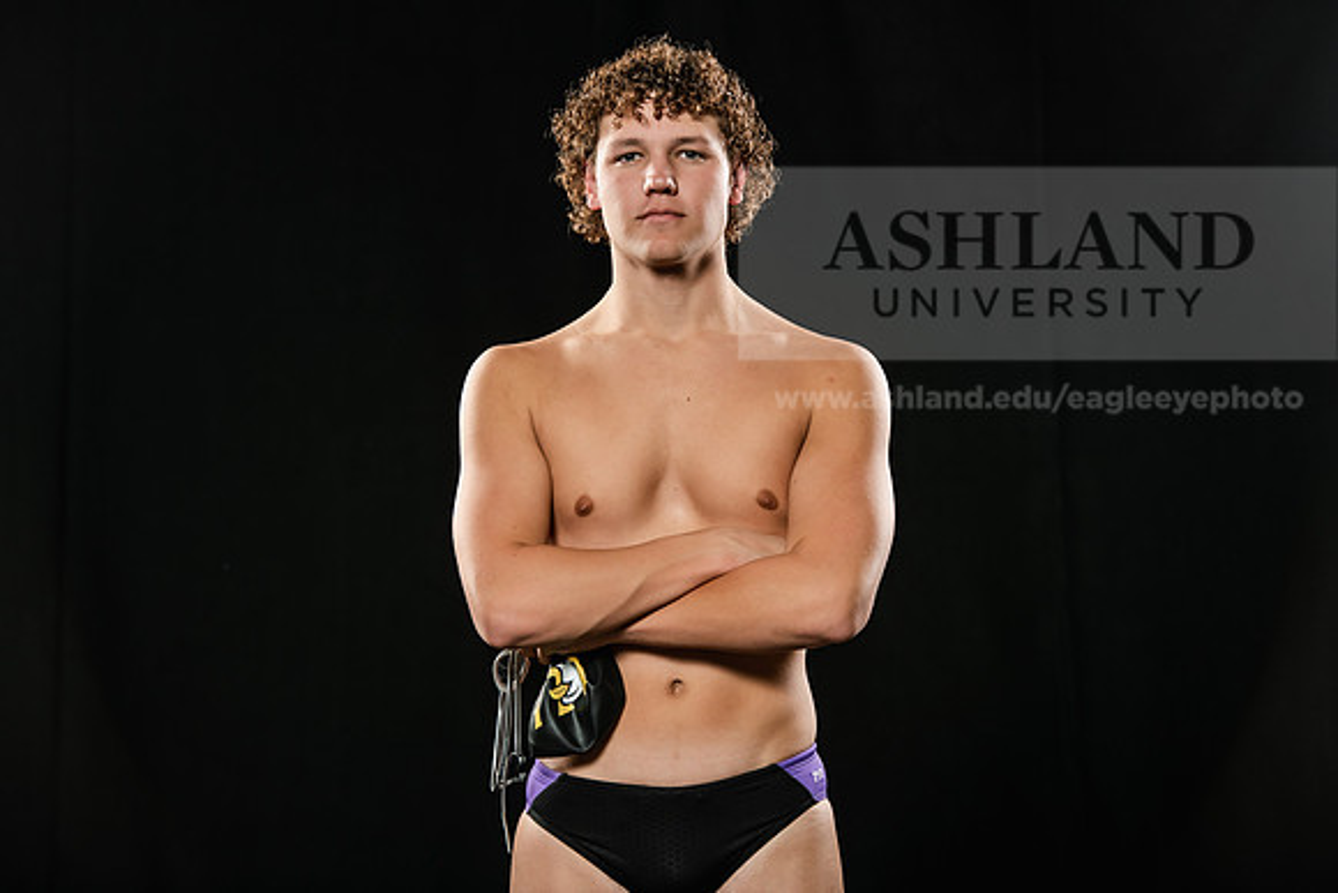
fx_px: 4833
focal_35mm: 130
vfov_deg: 10.6
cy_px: 446
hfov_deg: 15.8
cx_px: 669
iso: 320
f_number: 5.6
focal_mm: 130
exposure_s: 1/250
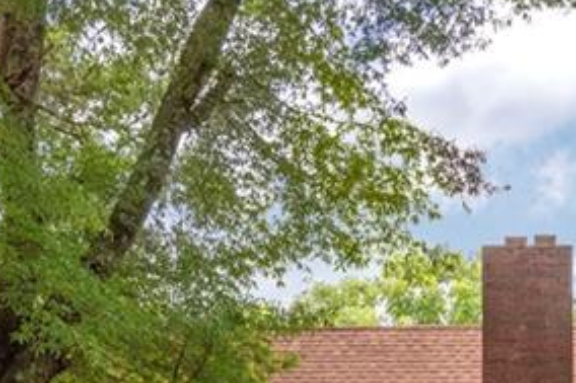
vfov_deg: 15.2
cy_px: 583
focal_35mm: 83
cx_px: 398
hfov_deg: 24.3
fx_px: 1327
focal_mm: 23
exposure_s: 1/125
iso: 320
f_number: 7.1
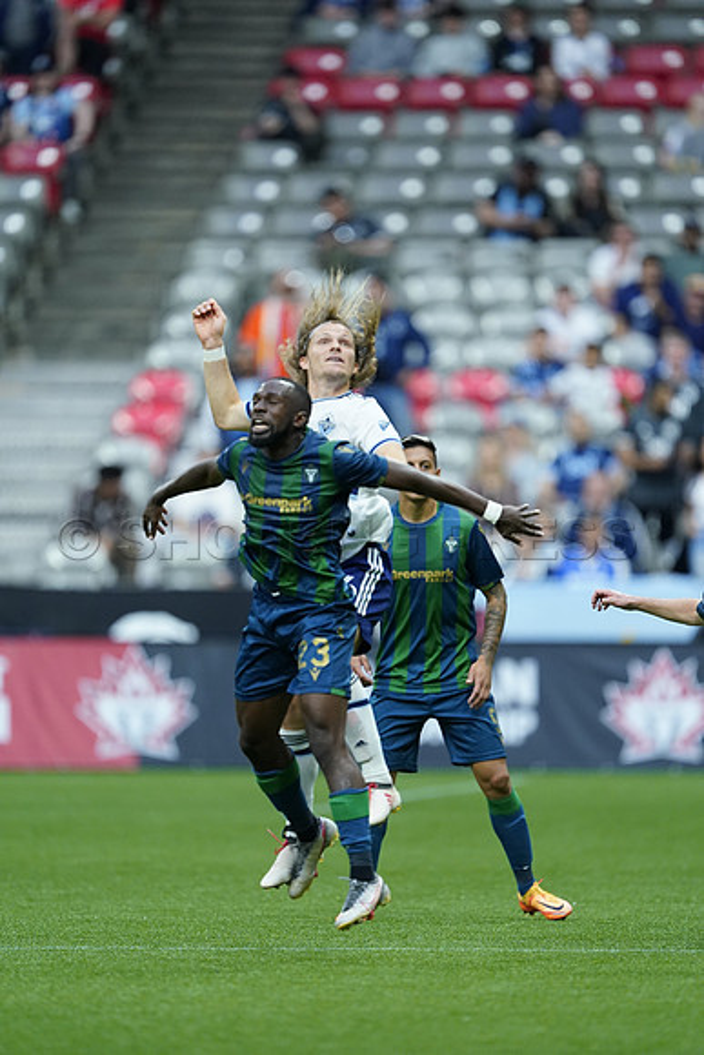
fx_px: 17588
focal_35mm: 600
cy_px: 528
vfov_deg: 3.4
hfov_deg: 2.3
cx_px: 352
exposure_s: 1/1600
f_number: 4
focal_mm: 600
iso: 3200
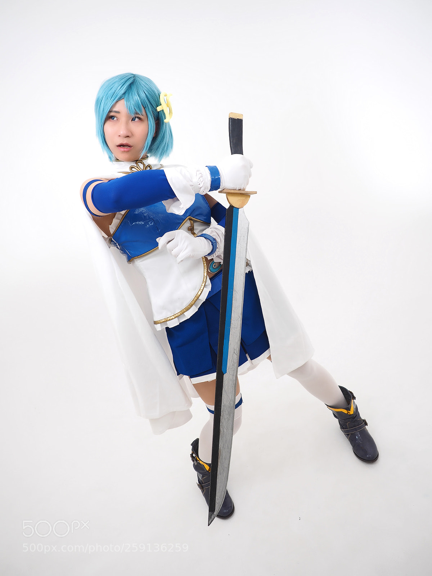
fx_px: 399
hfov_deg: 56.8
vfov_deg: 71.6
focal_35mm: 24
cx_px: 216
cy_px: 288
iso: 100
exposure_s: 1/250
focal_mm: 12
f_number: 2.8
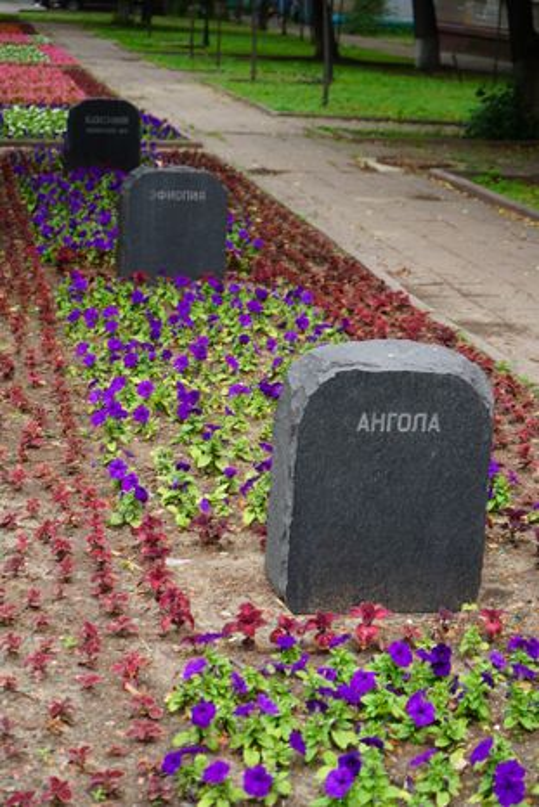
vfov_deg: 28.8
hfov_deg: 19.5
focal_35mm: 70
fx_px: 1571
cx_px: 270
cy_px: 404
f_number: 5.6
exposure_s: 1/80
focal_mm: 70
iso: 125
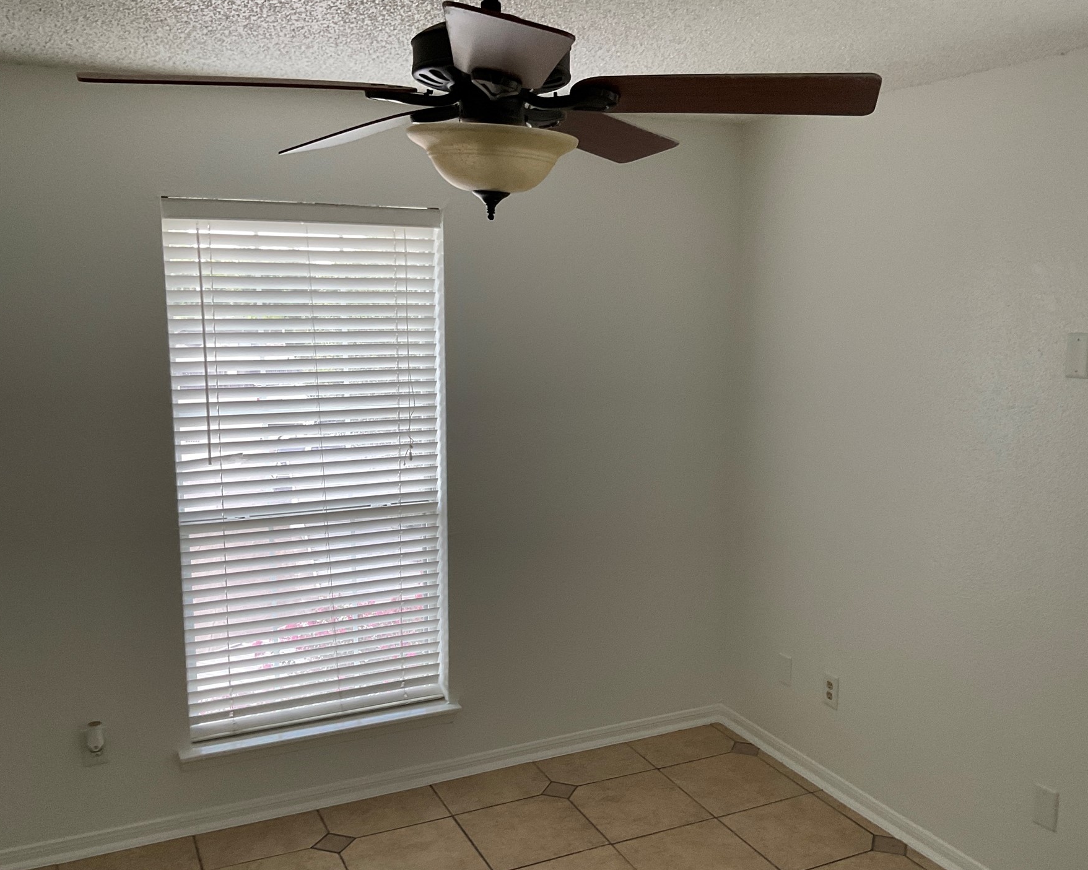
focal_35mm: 33
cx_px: 596
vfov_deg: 44.5
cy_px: 471
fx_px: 1062
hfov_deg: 54.1
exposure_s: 1/89
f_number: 1.8
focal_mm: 3
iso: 64
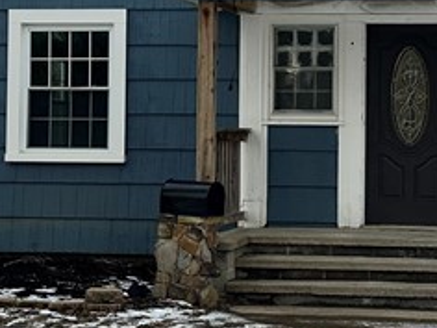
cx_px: 356
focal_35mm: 104
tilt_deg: +2.9
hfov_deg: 18.7
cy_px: 83
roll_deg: -0.3
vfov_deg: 14.2
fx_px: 1313
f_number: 1.78
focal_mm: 6.86
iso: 80
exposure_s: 1/1198
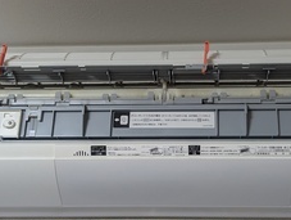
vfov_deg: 22.2
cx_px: 173
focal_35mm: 66
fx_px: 556
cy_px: 62
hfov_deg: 29.3
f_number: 1.89
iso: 373
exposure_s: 1/40
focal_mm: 5.43
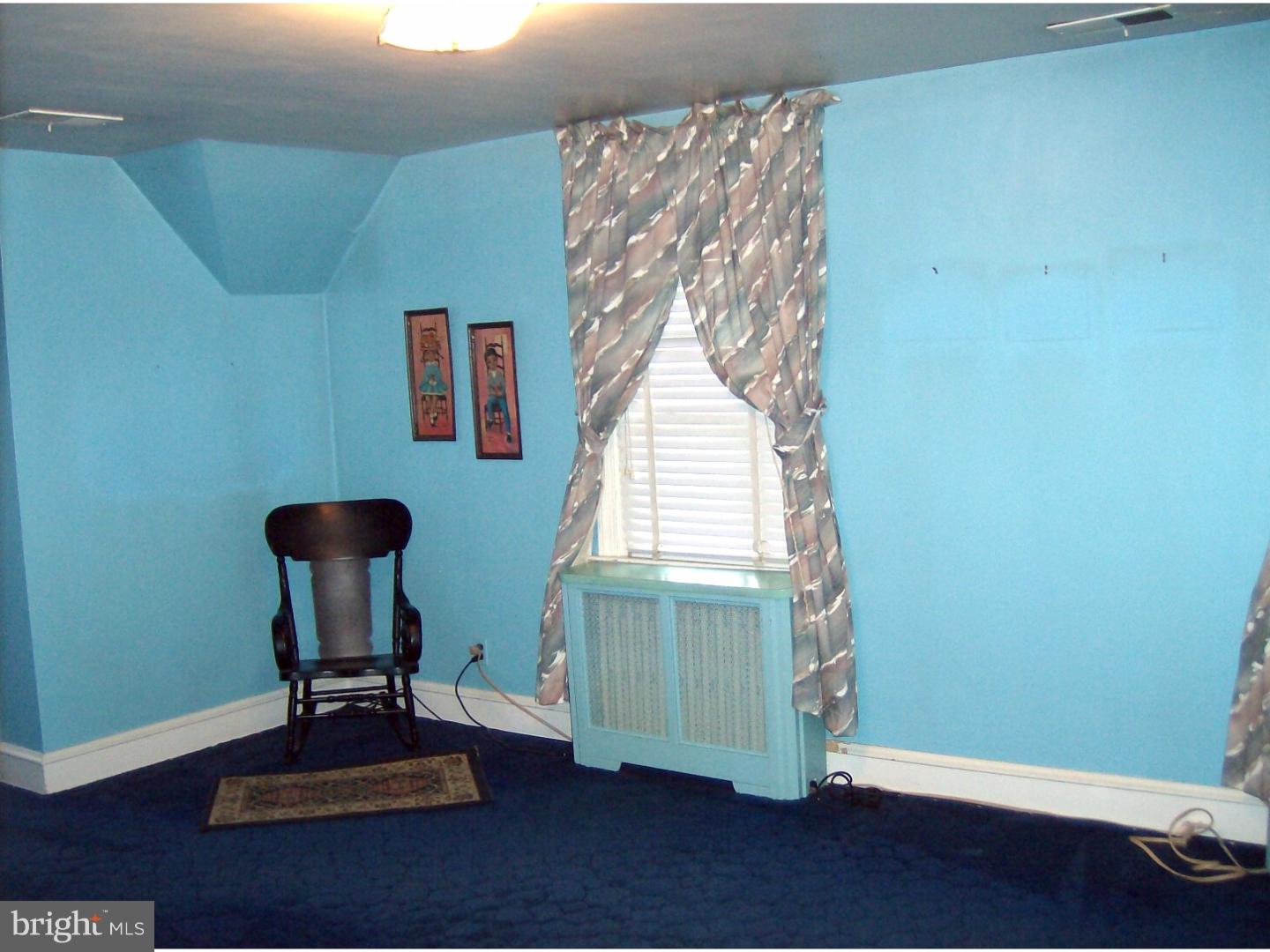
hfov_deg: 51.4
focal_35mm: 36
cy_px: 476
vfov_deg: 39.7
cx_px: 635
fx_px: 1321
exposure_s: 1/60
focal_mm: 6
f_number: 2.8
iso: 200
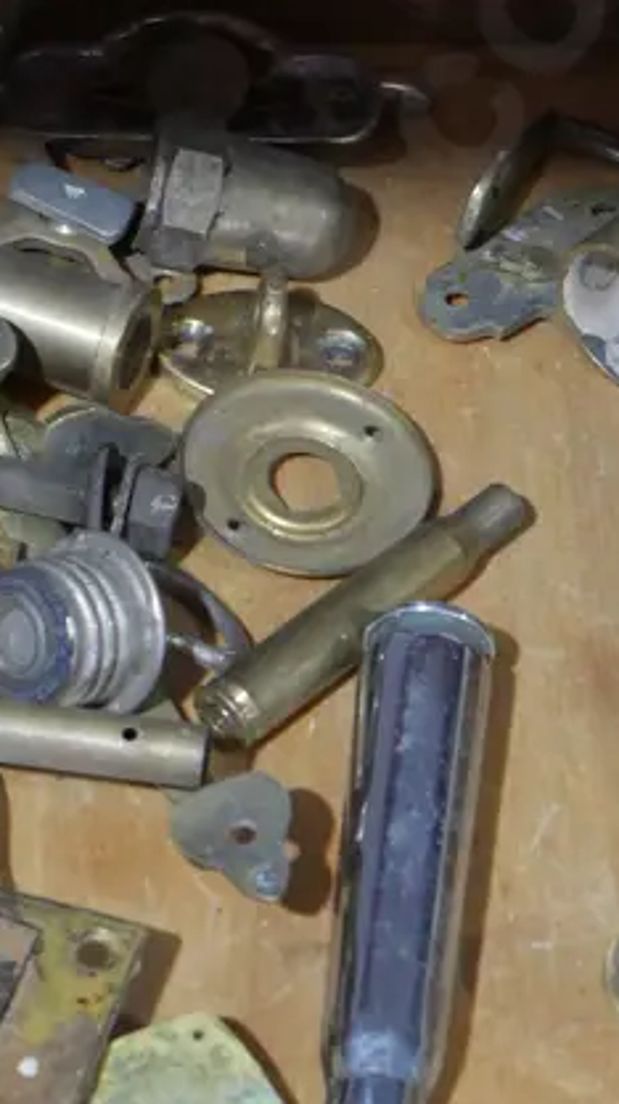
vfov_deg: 12.9
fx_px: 4853
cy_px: 792
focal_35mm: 166
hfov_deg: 7.3
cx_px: -49
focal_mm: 31
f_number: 5.4
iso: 1600
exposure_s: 1/80
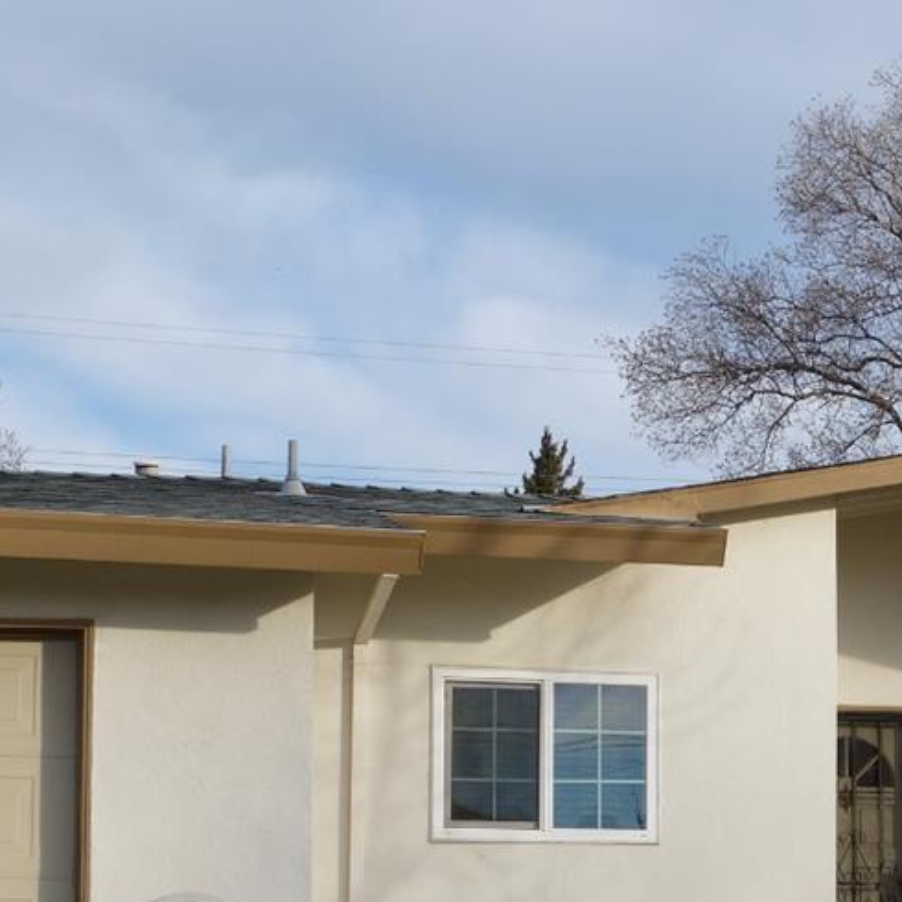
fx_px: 2683
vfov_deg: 18.8
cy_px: 773
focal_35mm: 91
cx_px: 891
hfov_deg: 18.6
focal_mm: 12.94
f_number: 5.6
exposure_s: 1/320
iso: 125
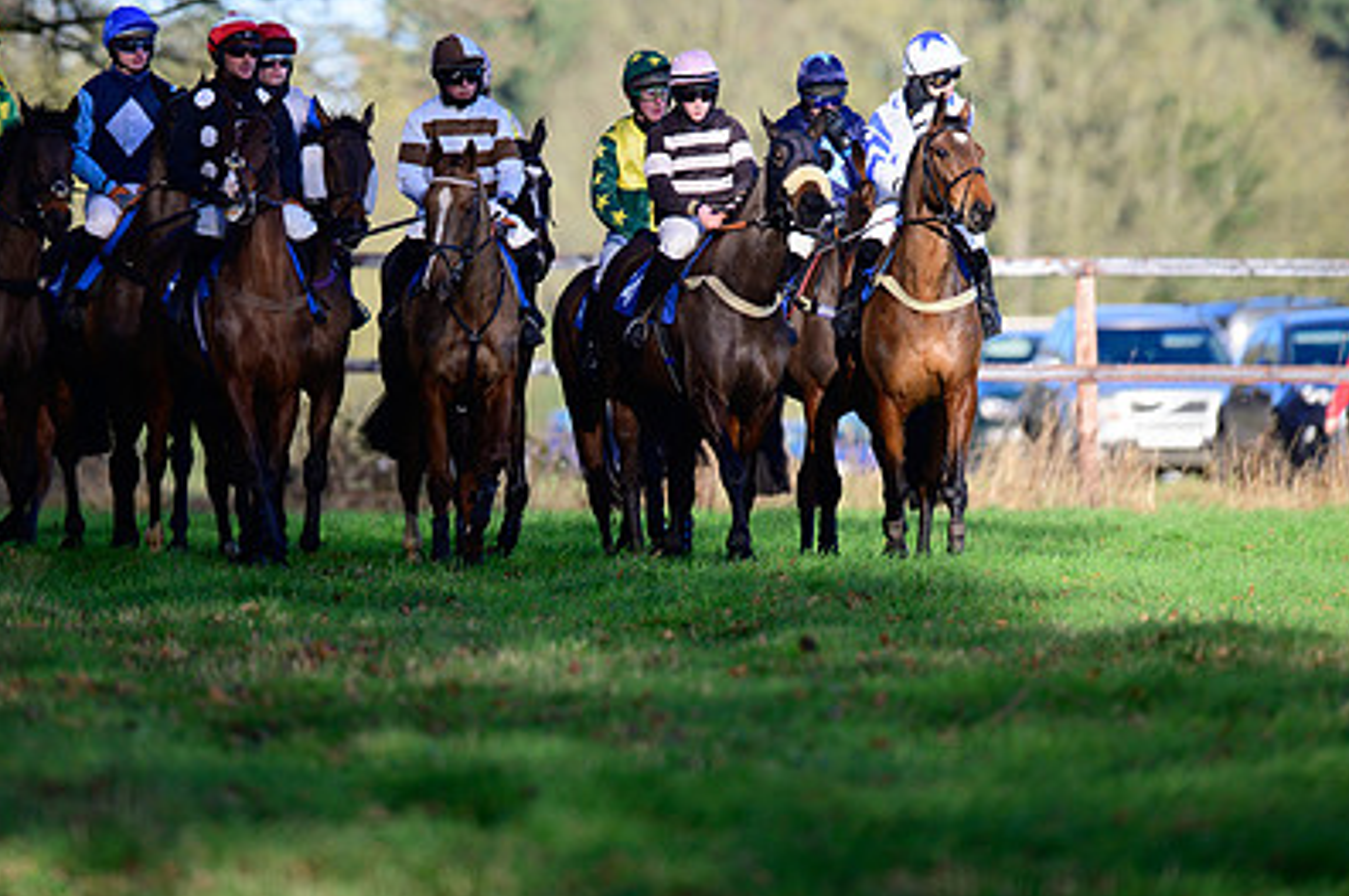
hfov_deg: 3.5
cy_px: 245
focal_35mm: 586
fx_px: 21931
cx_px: 480
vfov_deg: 2.3
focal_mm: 400
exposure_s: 1/1600
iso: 400
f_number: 5
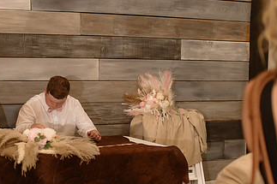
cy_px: 103
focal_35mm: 69
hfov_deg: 28.5
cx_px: 48
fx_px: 531
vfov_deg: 19.7
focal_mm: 35
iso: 1250
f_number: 1.4
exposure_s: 1/200
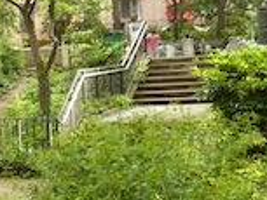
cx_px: 54
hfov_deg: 18.9
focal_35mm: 103
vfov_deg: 14.3
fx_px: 795
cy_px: 49
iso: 100
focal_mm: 5.8
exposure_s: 1/30
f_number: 2.8
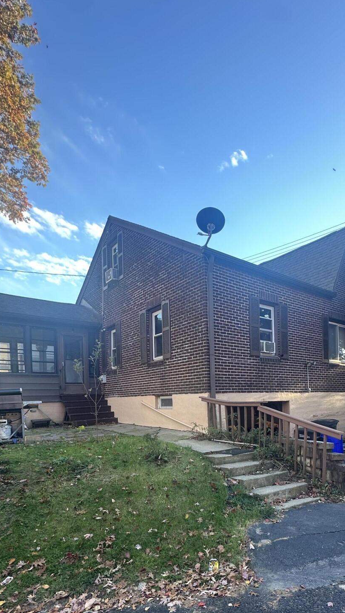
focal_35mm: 21
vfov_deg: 81.3
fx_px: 342
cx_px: 204
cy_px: 404
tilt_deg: -0.6
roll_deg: +0.7
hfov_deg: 53.3
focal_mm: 2.22
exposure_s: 1/99
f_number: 2.2
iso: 64
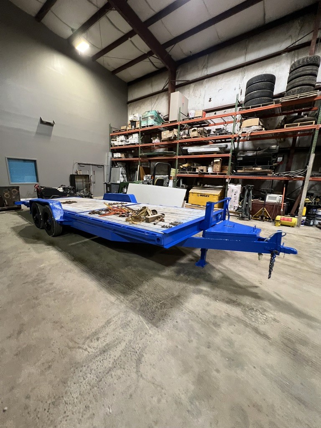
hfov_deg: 89.9
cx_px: 160
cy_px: 214
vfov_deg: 106.2
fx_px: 161
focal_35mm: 13
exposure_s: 1/60
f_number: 1.8
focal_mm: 1.57
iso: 400
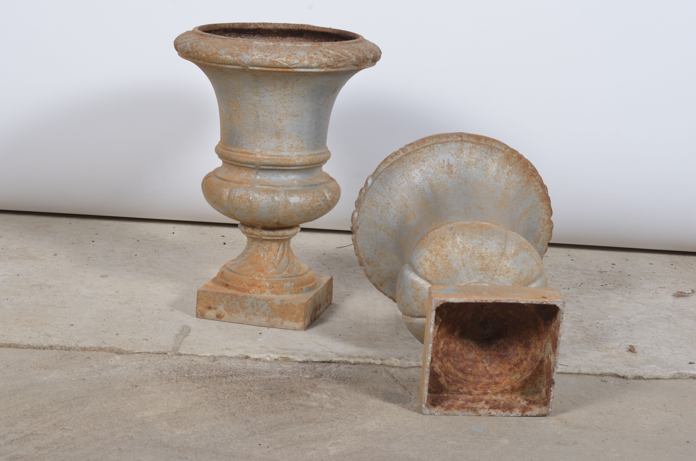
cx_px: 348
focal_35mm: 75
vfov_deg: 18.1
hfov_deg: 27.0
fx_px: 1447
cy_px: 230
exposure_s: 1/125
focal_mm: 50
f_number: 14
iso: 100
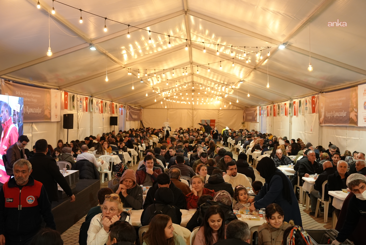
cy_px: 122
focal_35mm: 40
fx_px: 407
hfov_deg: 48.4
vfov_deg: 33.4
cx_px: 183
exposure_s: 1/160
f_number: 4
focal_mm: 40
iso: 3200
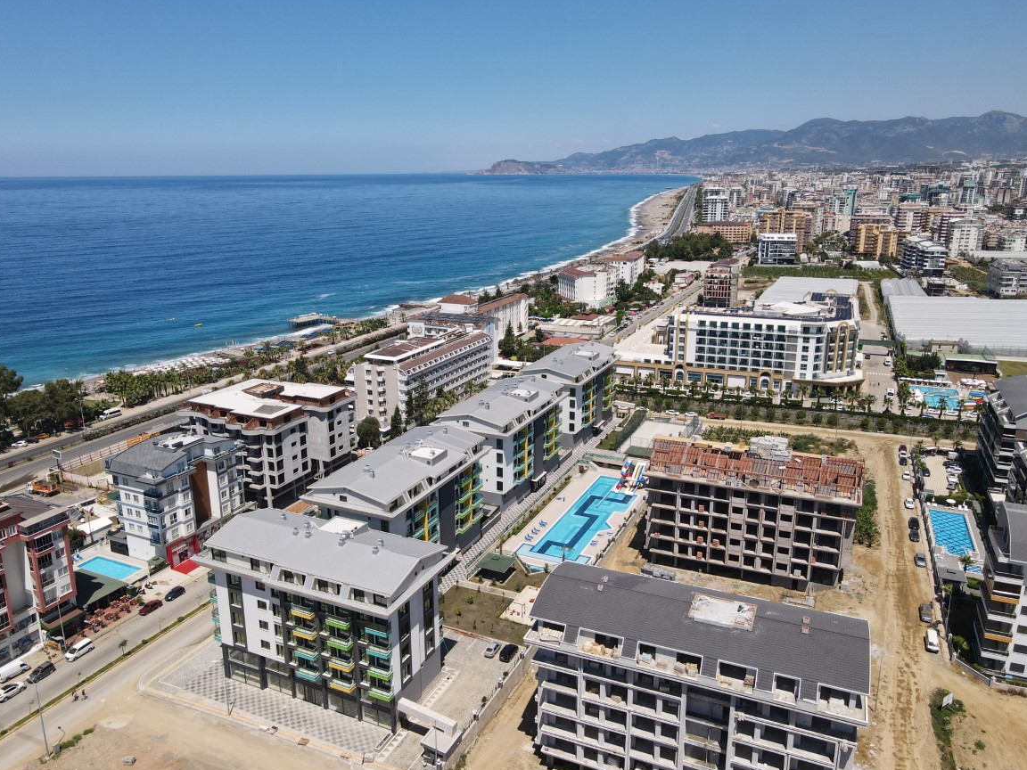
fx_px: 742
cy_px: 377
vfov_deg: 54.9
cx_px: 500
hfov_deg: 69.4
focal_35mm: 25
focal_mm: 4.5
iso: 100
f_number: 2.8
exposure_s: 1/1000
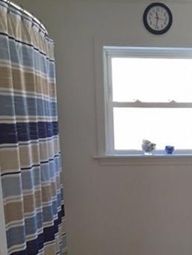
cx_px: 165
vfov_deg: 35.4
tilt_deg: -12.8
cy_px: 210
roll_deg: +0.1
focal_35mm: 52
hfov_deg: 27.2
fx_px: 384
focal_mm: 4.15
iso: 32
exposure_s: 1/30
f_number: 2.2
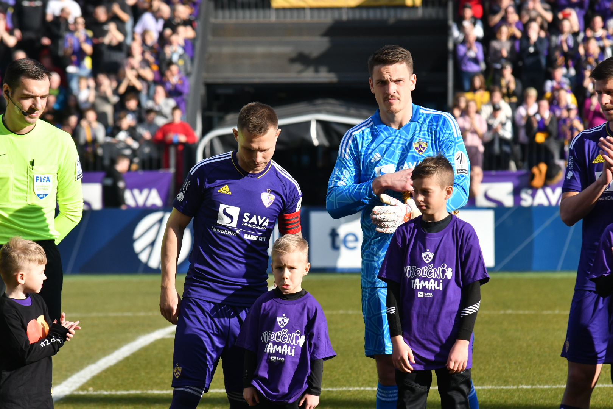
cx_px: 306
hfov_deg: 6.9
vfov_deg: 4.6
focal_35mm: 300
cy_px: 204
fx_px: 5108
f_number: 8
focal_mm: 200
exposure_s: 1/2500
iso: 800
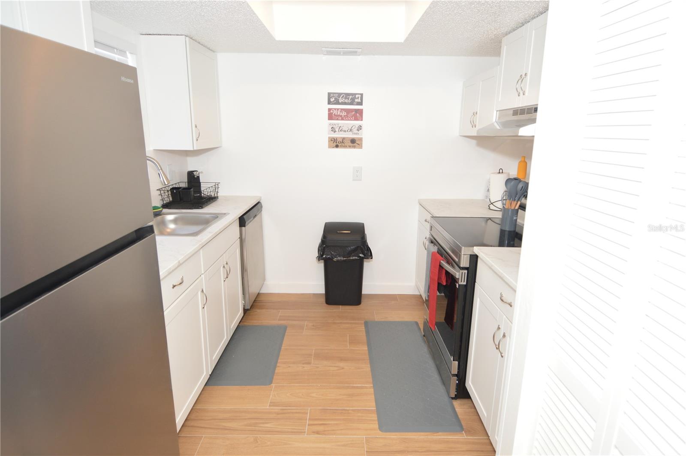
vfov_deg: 67.3
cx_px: 343
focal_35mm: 18
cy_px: 228
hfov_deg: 90.1
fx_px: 343
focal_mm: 12
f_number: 4
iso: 450
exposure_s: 1/60
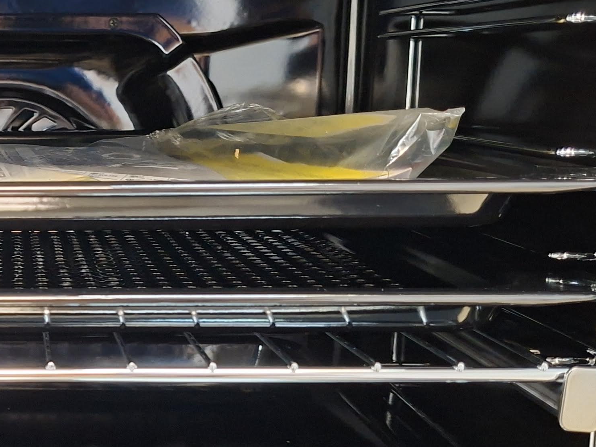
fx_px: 1067
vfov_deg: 23.6
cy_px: 256
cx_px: -22
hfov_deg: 28.9
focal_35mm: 62
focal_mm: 5.54
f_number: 1.8
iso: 800
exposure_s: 1/20
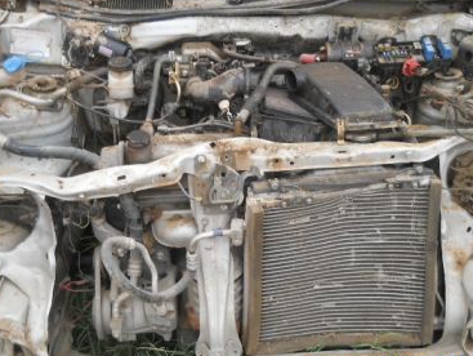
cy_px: 197
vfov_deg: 29.1
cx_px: 256
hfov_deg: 38.1
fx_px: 684
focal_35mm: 50
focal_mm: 6.72
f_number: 3.1
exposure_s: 1/60
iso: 80
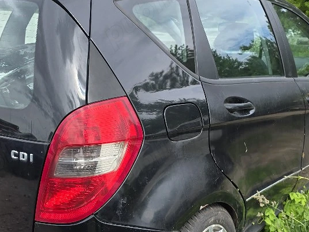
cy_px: 152
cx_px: 205
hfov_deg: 43.3
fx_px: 384
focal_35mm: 43
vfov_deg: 33.3
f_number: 1.7
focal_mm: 6.3
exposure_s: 1/1429
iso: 80
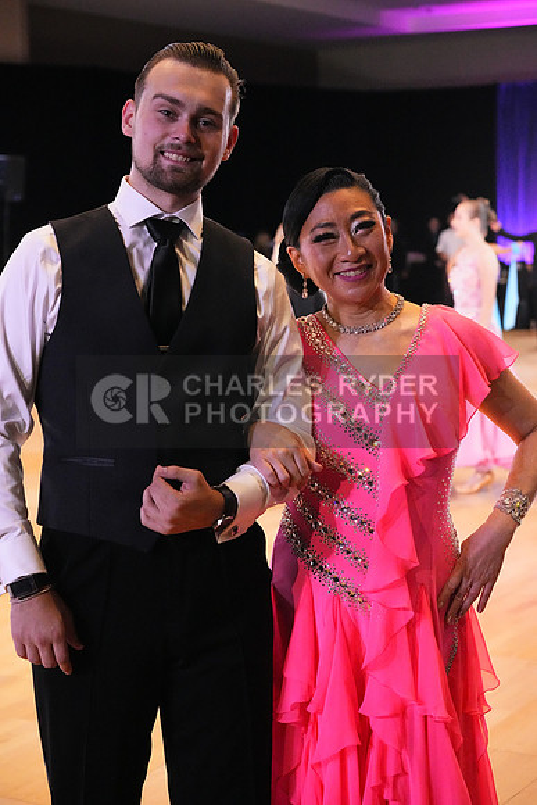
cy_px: 402
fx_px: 1565
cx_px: 268
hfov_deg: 19.5
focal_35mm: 70
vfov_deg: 28.8
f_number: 5
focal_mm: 70
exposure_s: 1/400
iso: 16000
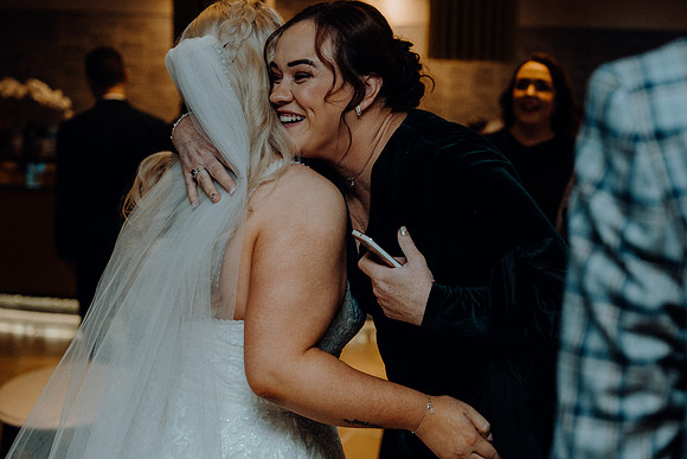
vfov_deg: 22.3
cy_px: 230
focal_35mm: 61
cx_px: 344
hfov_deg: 32.9
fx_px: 1164
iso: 2500
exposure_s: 1/160
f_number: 3.5
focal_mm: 61
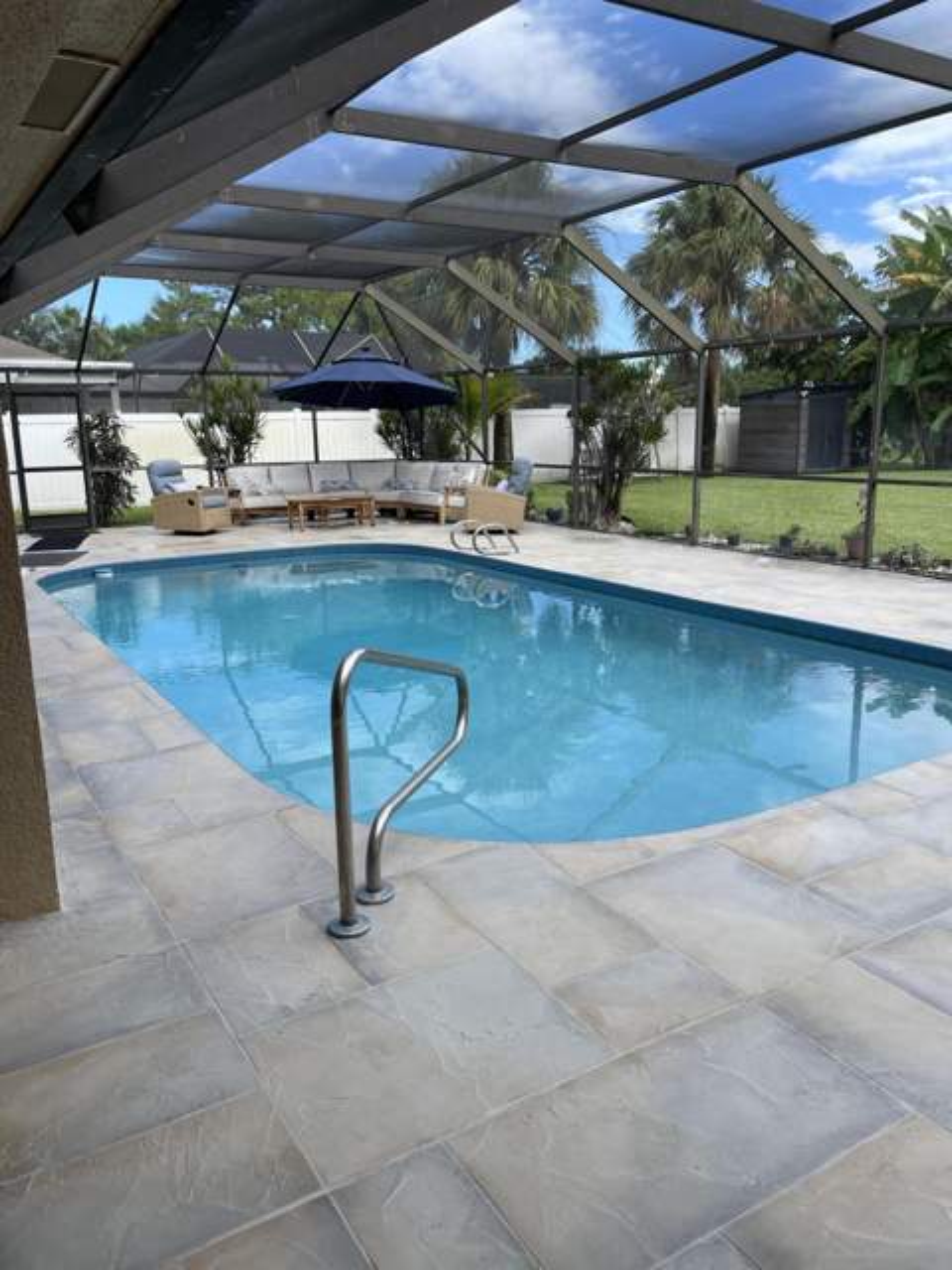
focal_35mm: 26
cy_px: 635
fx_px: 953
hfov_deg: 53.1
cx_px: 476
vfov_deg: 67.3
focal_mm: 4.2
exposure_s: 1/1082
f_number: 1.6
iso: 32
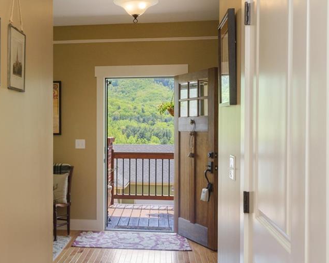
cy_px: 130
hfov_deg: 40.4
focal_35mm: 45
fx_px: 438
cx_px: 96
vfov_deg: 33.4
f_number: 9
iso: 400
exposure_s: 1/60
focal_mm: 20
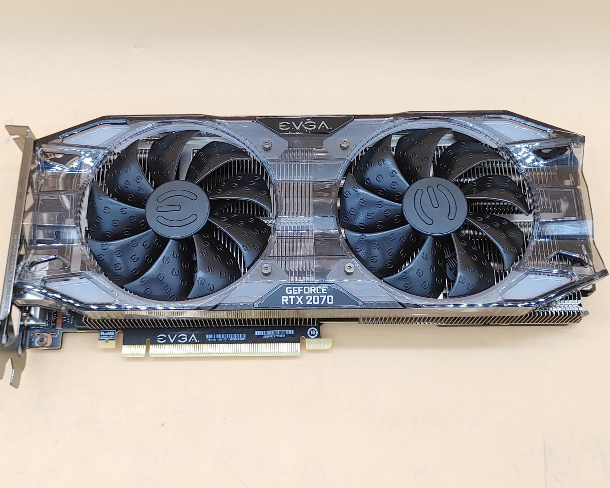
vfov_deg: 39.1
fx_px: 686
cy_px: 244
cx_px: 293
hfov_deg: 47.9
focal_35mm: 38
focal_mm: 4.36
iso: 50
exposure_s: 1/60
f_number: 1.8
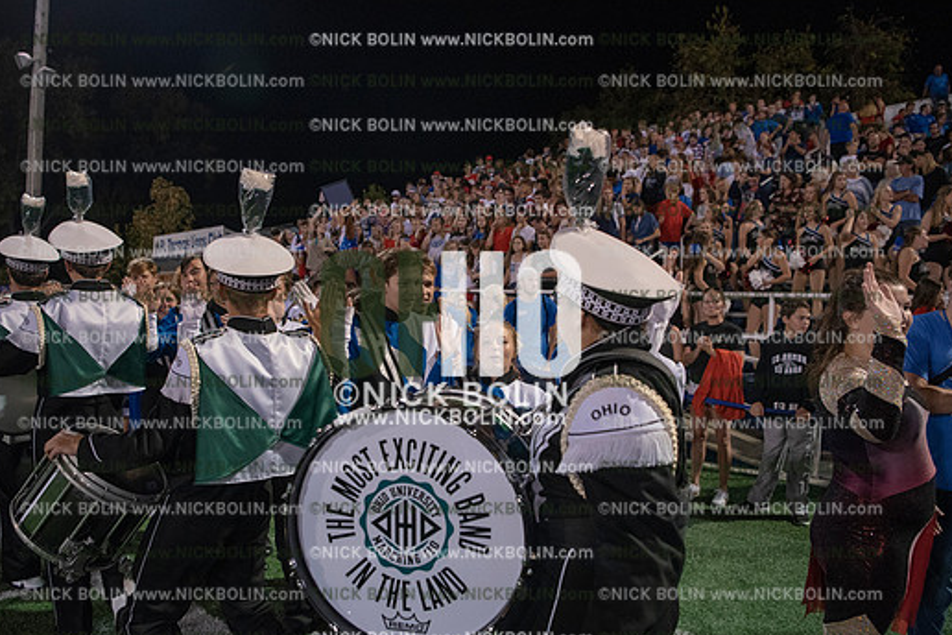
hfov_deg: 67.3
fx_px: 714
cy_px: 339
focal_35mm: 27
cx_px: 450
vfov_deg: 47.9
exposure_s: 1/500
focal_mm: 24
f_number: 3.2
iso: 3200
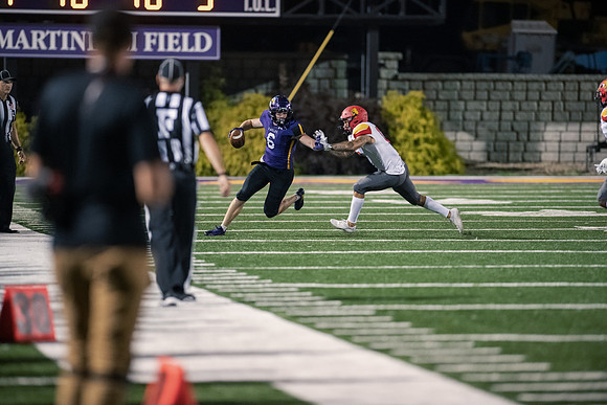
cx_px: 304
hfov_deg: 6.9
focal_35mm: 300
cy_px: 202
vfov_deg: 4.6
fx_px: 5059
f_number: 2.8
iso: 6400
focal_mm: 300
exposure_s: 1/800
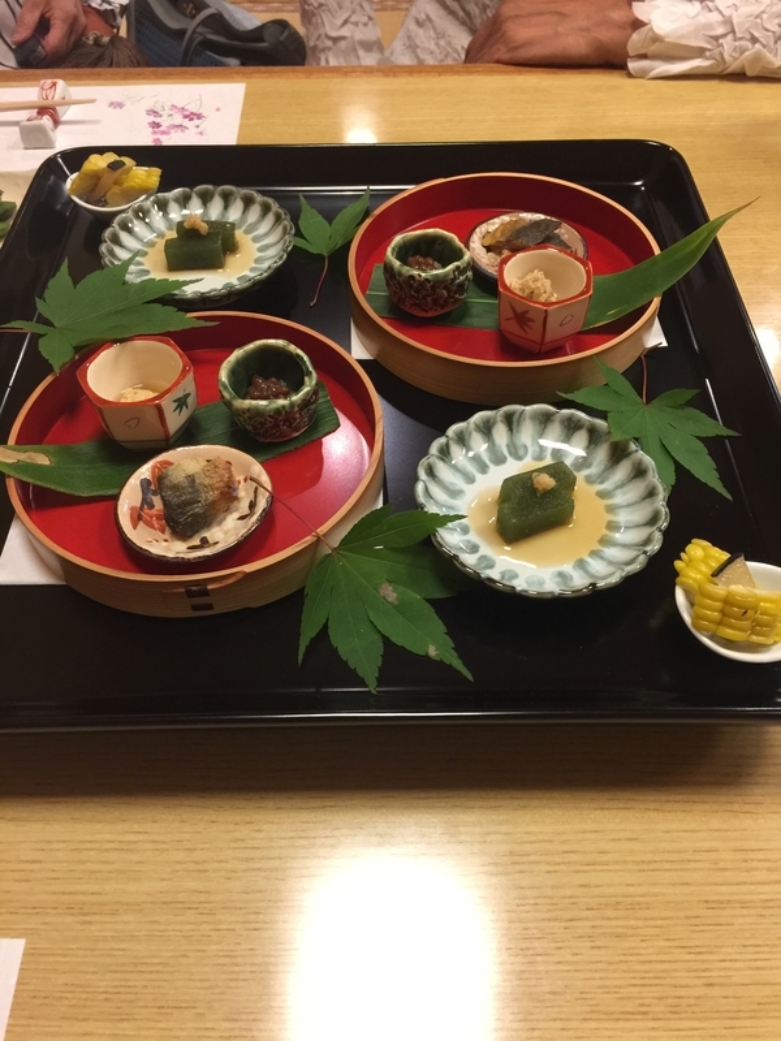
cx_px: 390
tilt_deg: -52.5
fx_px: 872
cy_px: 520
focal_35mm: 29
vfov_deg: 61.7
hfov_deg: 48.2
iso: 100
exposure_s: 1/17
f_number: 2.2
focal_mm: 4.15
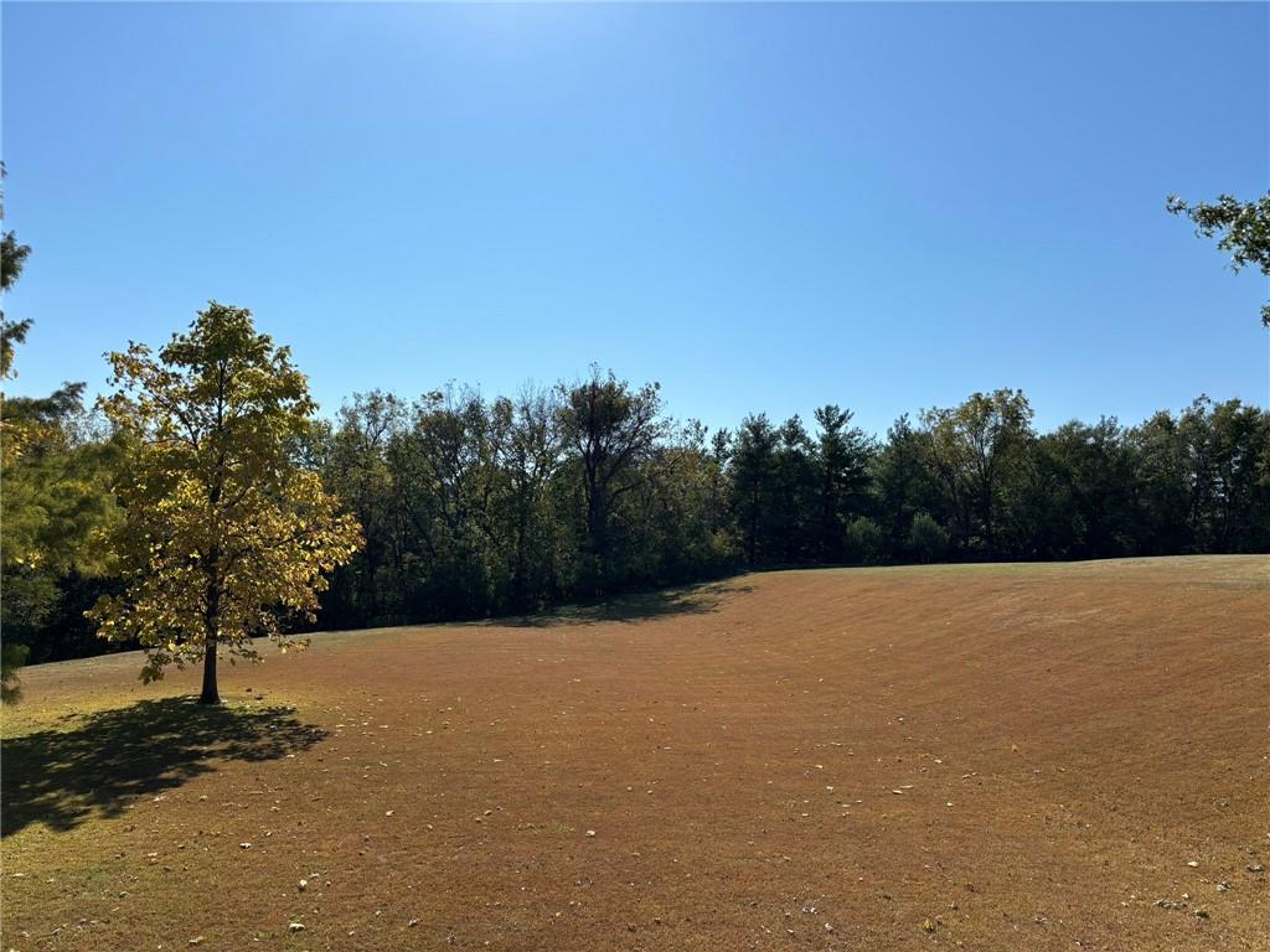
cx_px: 635
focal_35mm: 26
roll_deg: -0.7
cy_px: 476
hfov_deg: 67.3
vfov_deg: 53.1
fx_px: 954
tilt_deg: +4.8
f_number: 1.6
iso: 50
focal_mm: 5.96
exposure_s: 1/6329
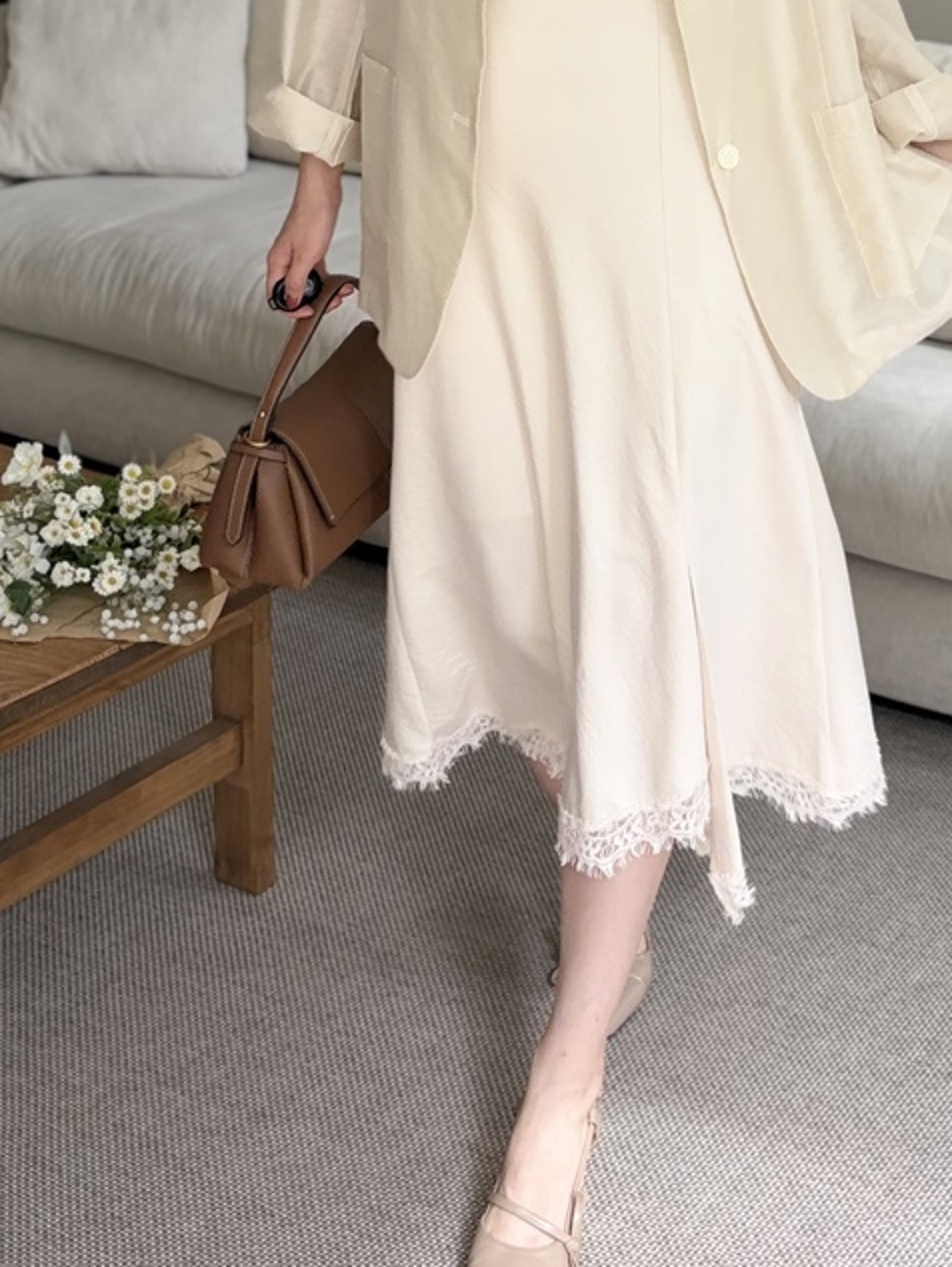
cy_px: 422
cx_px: 518
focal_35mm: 41
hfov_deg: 35.1
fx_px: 1502
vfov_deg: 45.1
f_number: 1.6
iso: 125
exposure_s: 1/114
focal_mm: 5.96
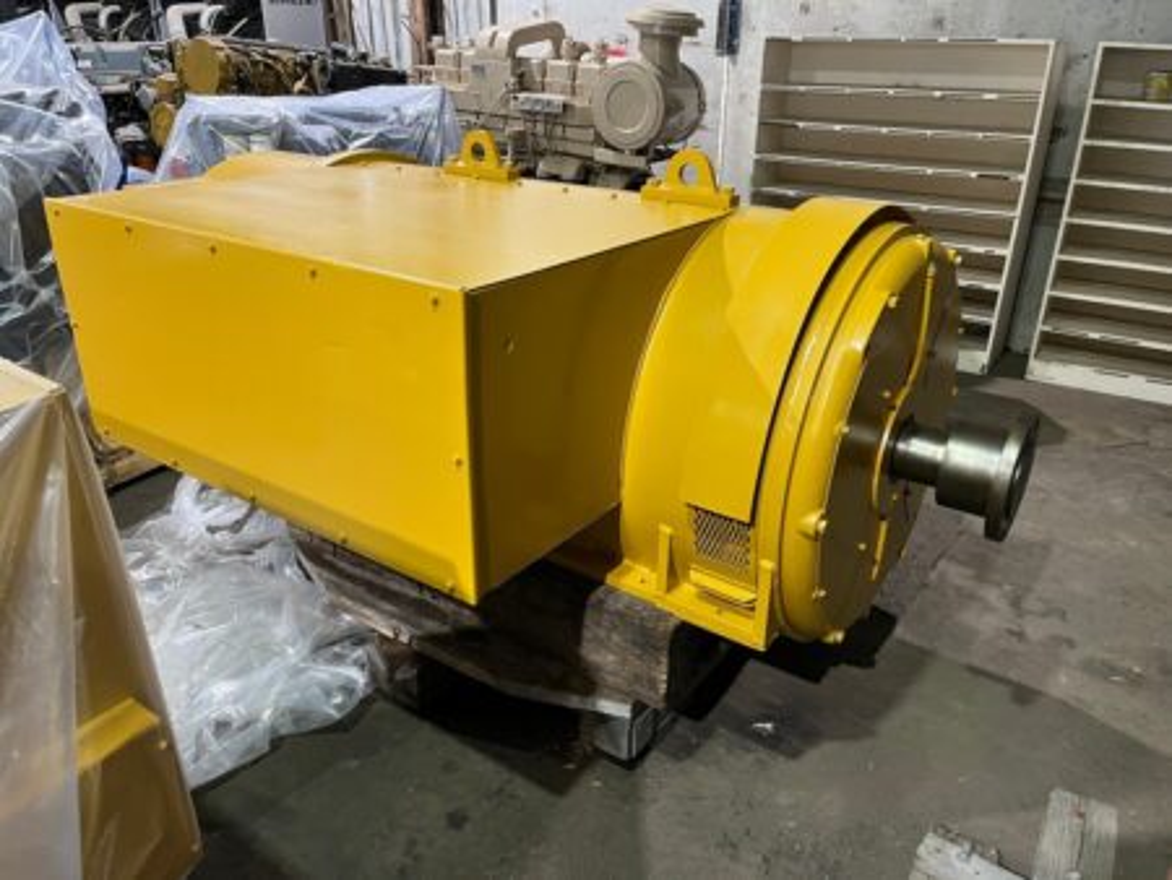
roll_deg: -0.3
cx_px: 586
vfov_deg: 53.1
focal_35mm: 26
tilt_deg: -24.6
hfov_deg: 67.3
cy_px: 440
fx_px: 881
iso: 320
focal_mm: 5.1
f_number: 1.6
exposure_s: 1/60
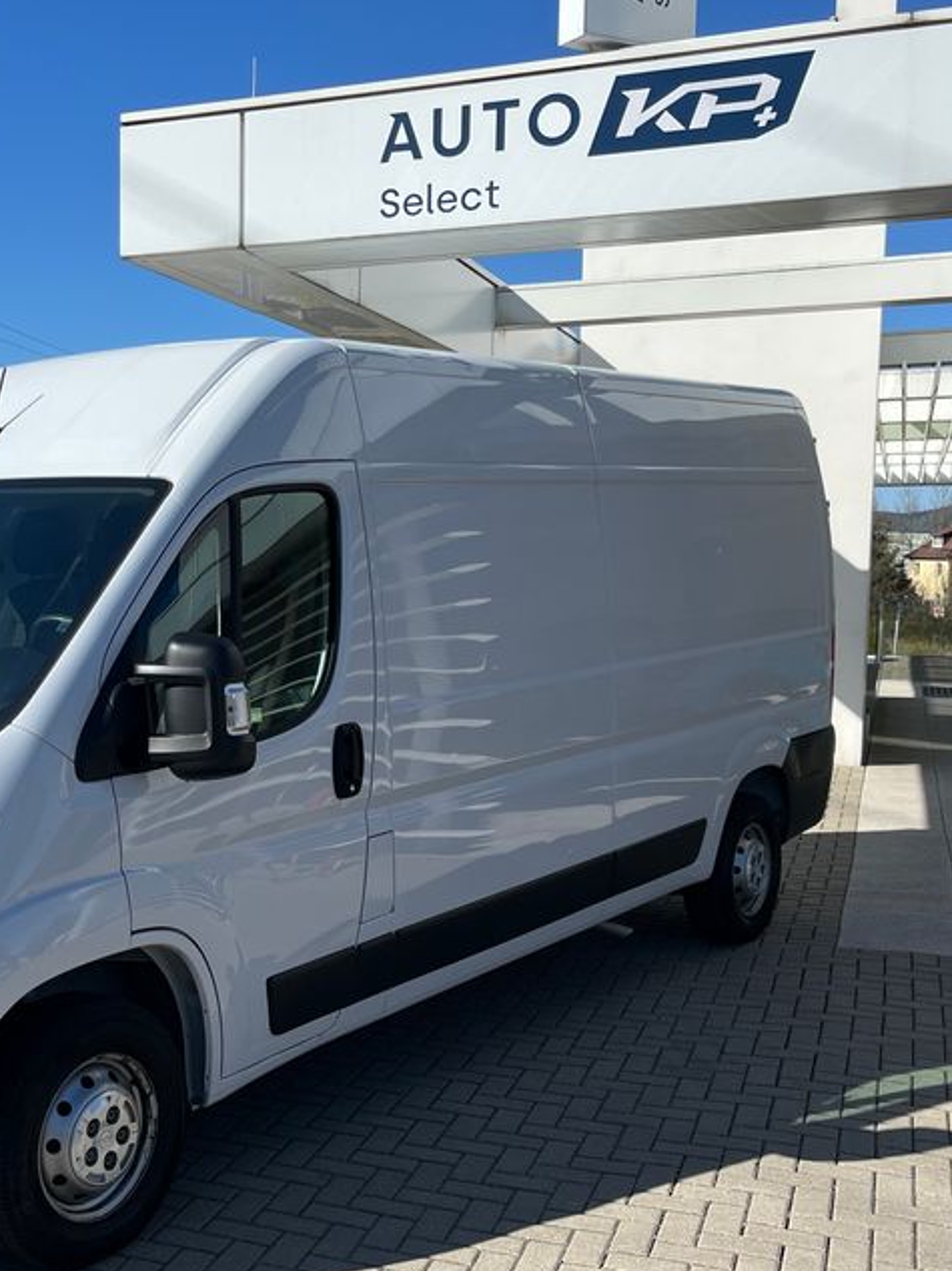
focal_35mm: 42
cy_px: 702
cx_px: 202
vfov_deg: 44.7
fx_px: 1541
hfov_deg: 33.4
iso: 50
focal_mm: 5.1
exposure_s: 1/3745
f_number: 1.6
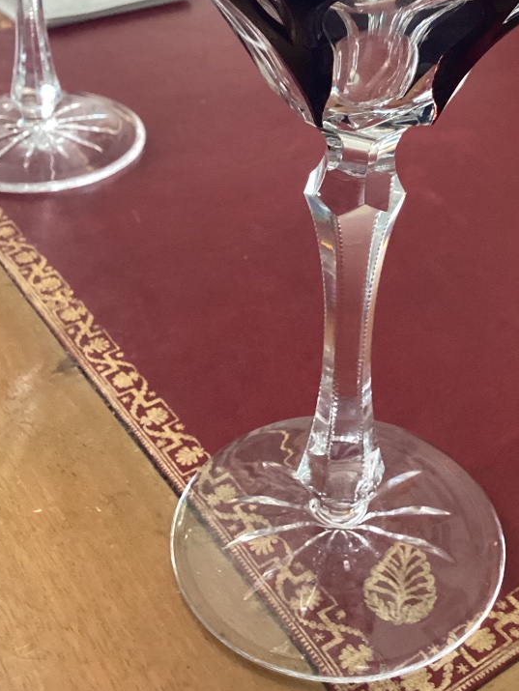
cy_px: 144
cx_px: 343
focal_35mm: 52
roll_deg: -3.2
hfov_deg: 27.9
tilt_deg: -28.1
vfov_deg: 35.7
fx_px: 1039
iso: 320
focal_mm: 3.3
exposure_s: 1/60
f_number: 2.4
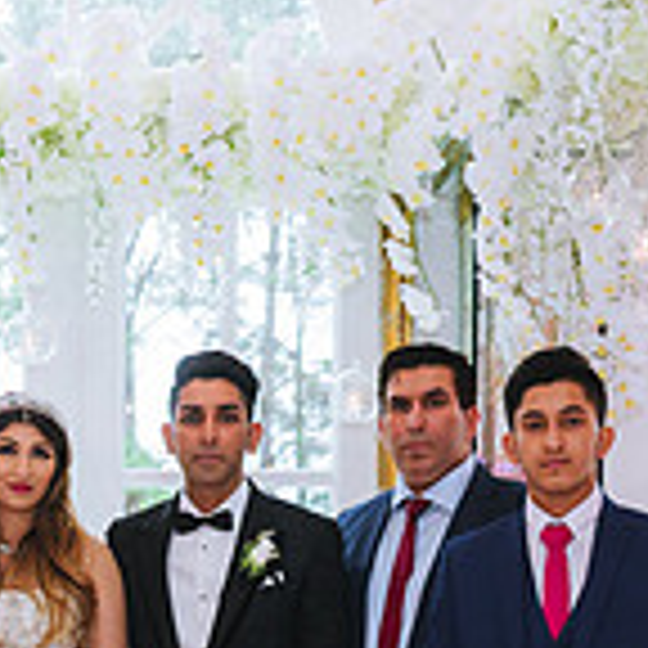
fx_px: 1737
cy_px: 758
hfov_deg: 20.8
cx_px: 94
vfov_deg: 20.0
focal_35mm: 82
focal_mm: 24
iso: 800
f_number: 2.8
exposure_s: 1/200
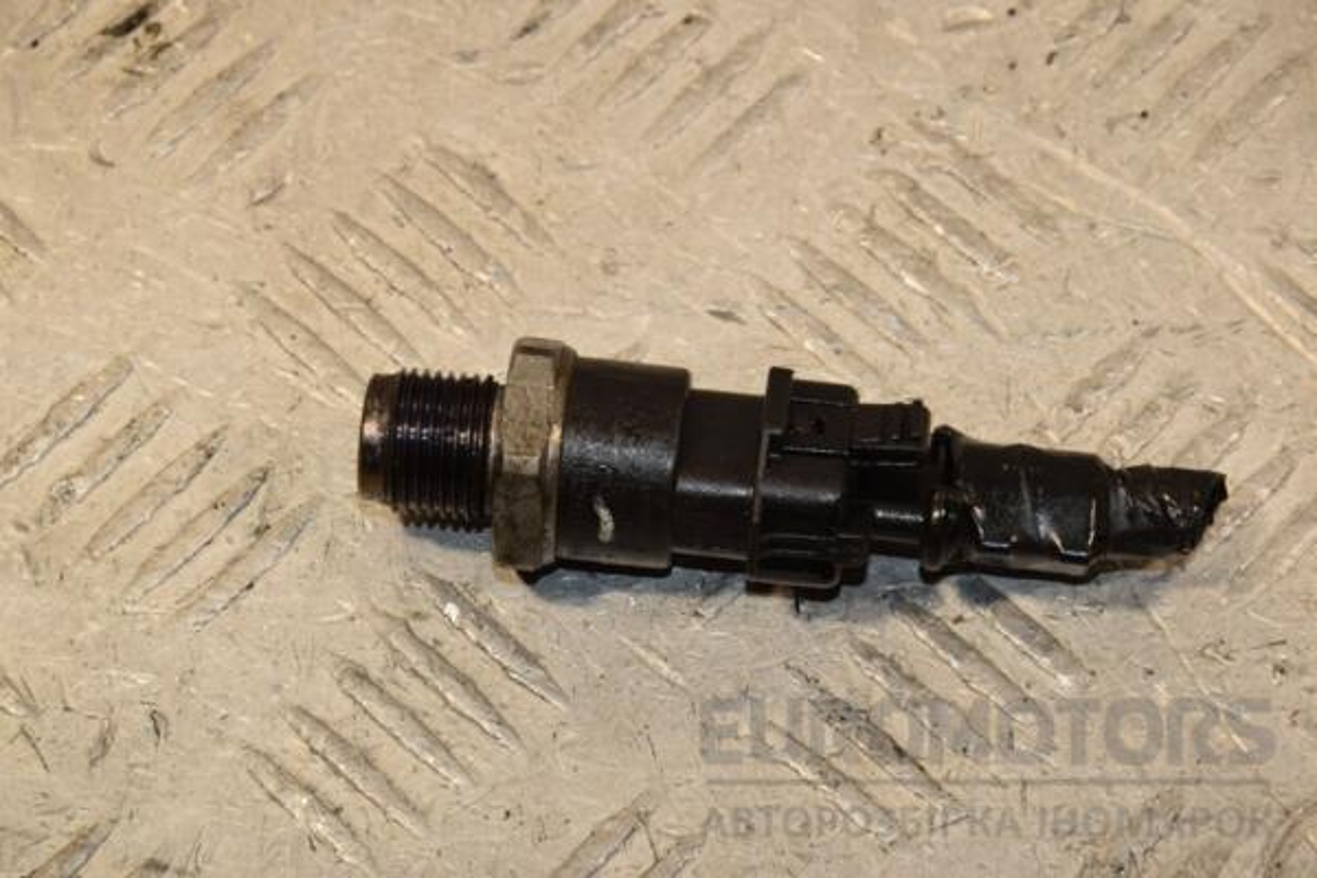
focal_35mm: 158
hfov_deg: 13.0
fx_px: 5761
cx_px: 658
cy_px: 439
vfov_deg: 8.7
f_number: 9
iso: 800
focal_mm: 105
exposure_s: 1/200
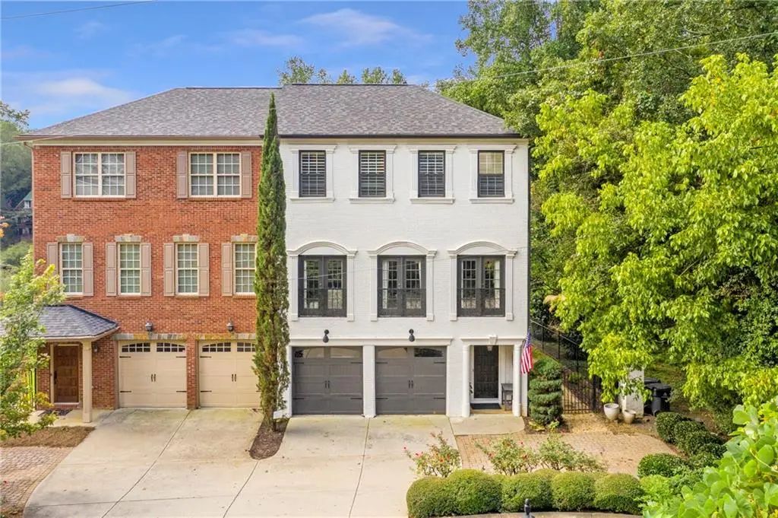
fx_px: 605
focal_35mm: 28
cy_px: 259
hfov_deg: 65.5
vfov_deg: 46.3
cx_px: 389
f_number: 5
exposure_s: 1/320
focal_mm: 10.26
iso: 100
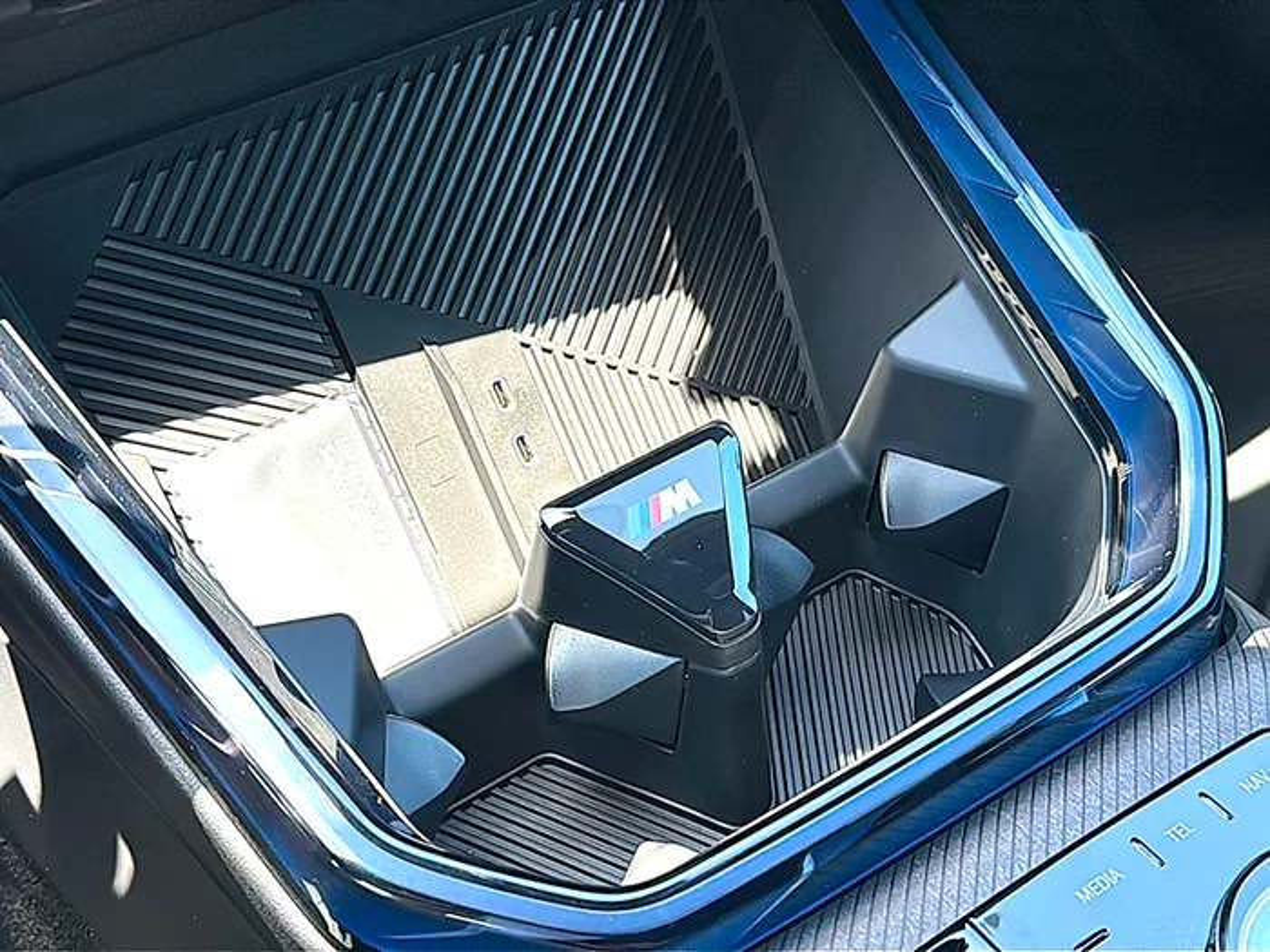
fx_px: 1394
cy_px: 476
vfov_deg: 37.7
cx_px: 635
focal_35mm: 38
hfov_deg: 49.0
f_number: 1.78
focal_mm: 6.86
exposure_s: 1/243
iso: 125
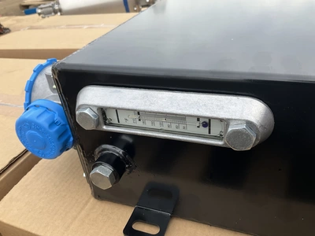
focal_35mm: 29
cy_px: 118
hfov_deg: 61.7
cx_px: 158
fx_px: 264
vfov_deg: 48.2
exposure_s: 1/486
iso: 25
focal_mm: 3
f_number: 1.8
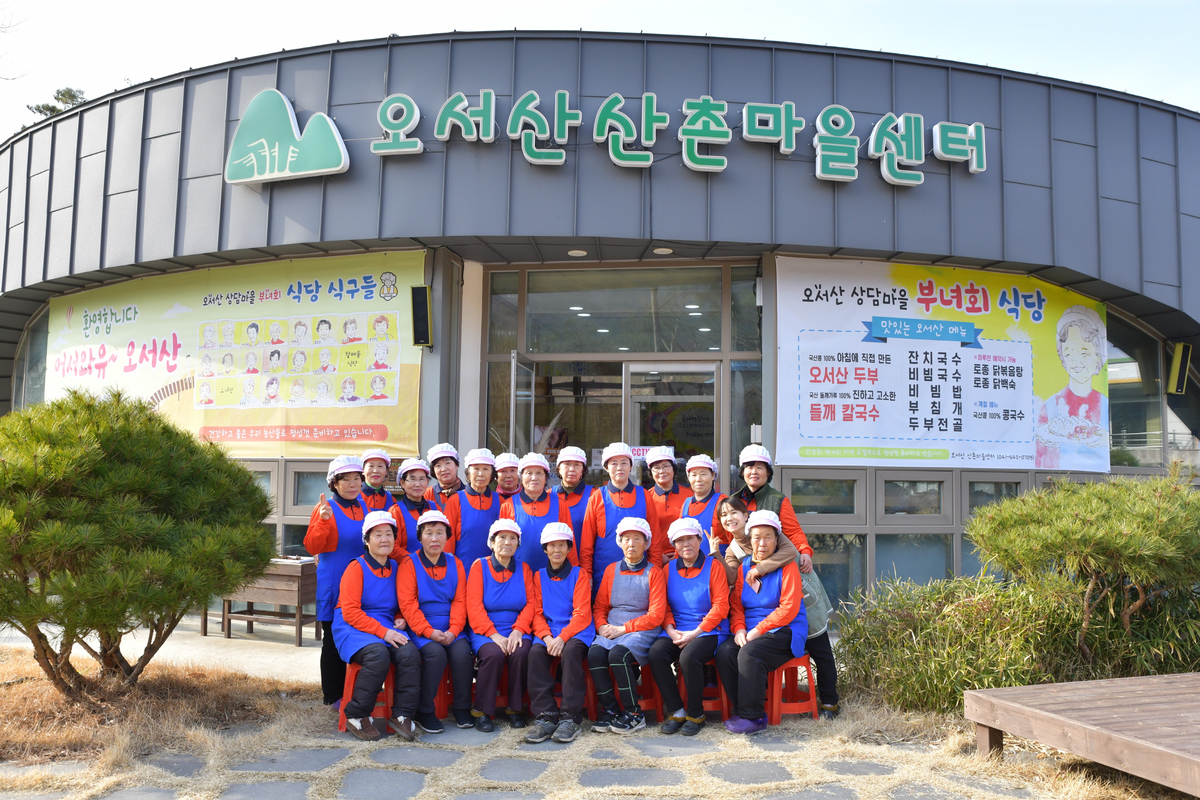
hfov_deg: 63.7
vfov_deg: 45.0
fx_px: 967
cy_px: 400
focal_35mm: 29
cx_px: 600
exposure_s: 1/500
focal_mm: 29
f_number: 6.3
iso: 640
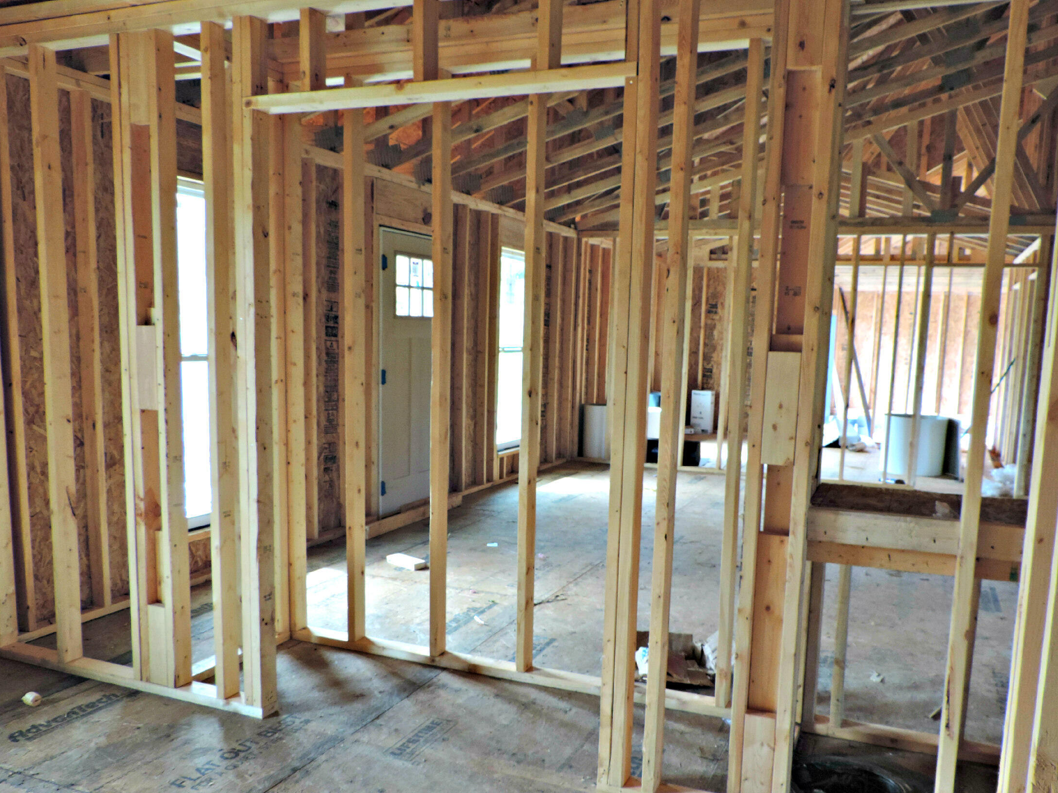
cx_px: 547
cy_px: 459
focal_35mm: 29
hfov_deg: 61.6
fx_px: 886
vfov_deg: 48.1
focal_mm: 4.3
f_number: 3
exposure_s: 1/30
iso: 160
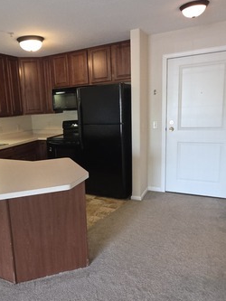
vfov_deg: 67.3
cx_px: 70
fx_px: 226
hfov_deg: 51.8
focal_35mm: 26
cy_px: 151
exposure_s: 1/60
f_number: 1.9
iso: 320
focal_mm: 2.2
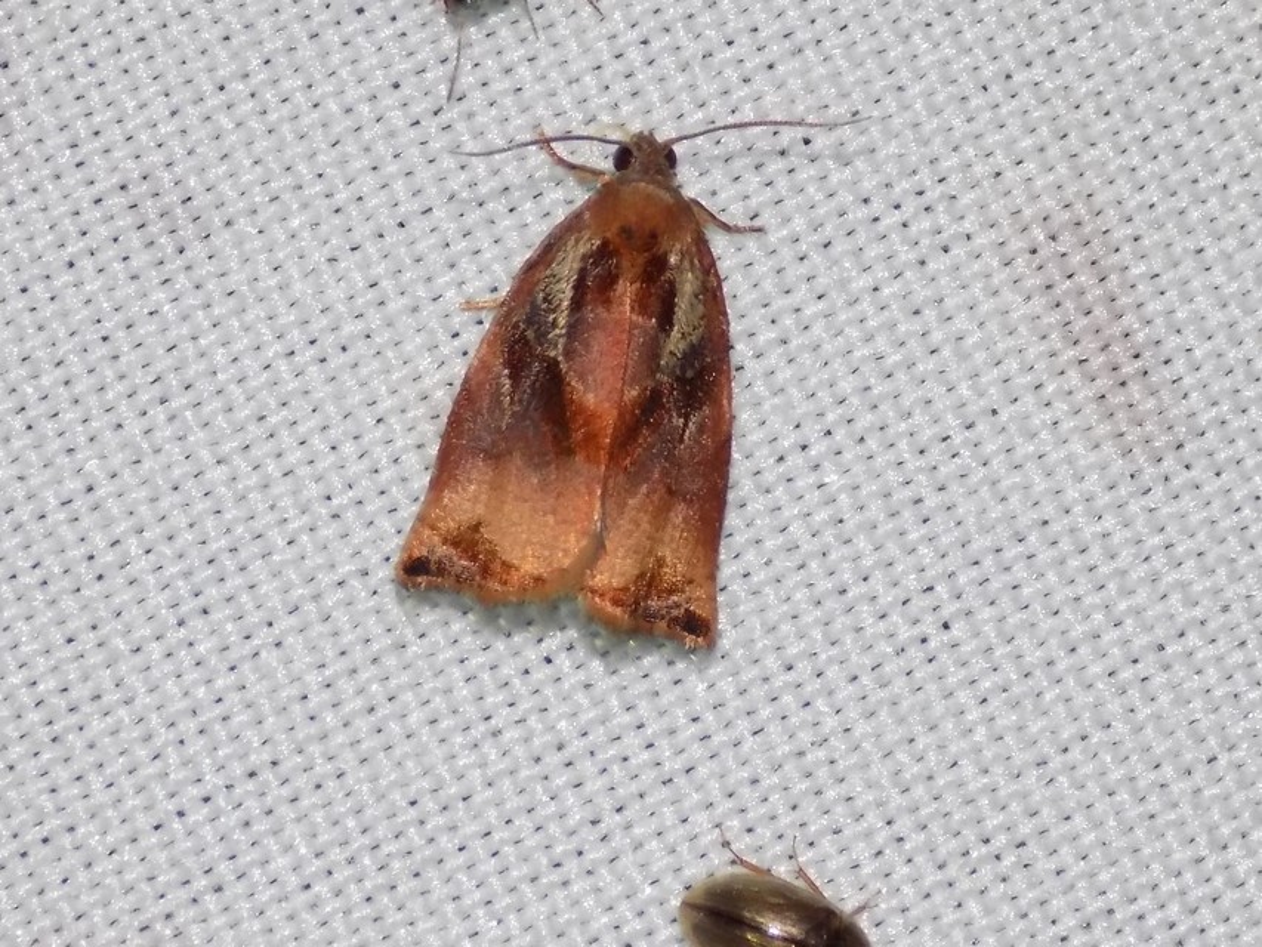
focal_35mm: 132
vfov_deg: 11.2
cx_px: 631
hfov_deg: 14.9
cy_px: 474
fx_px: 4813
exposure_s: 1/30
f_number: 5
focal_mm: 23.4
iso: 200
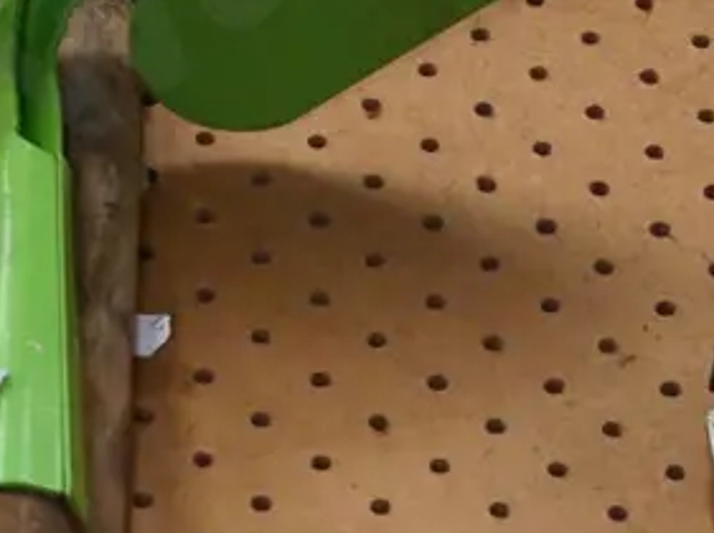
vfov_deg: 4.3
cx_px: 145
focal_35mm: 343
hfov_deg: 5.8
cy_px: 18
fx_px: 7066
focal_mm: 47
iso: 3200
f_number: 5.6
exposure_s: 1/250
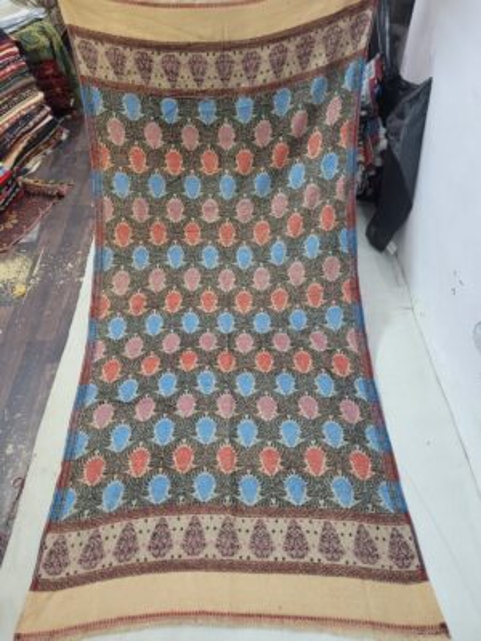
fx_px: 482
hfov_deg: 53.1
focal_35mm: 26
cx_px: 240
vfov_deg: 67.3
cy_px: 320
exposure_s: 1/50
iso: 500
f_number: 1.8
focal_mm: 5.4
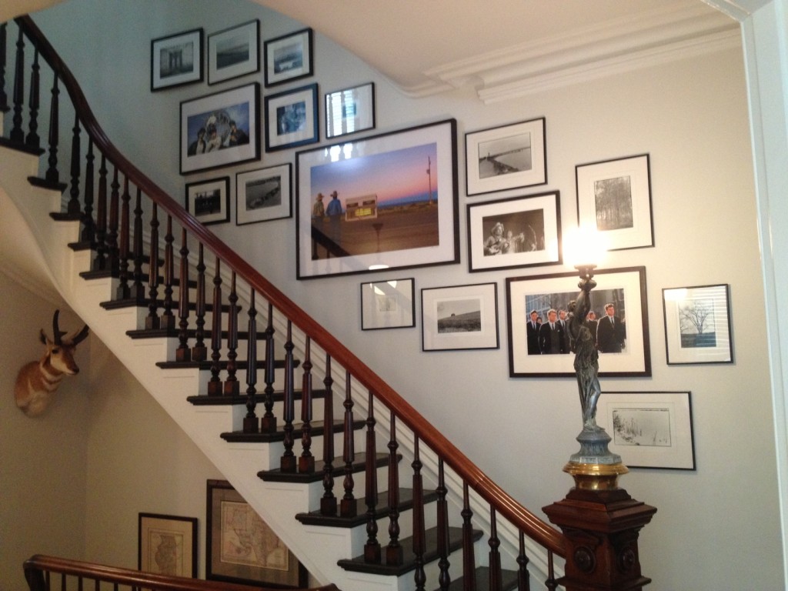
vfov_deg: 40.7
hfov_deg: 52.6
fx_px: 797
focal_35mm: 35
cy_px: 296
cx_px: 394
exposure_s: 1/20
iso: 250
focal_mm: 4.28
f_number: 2.4
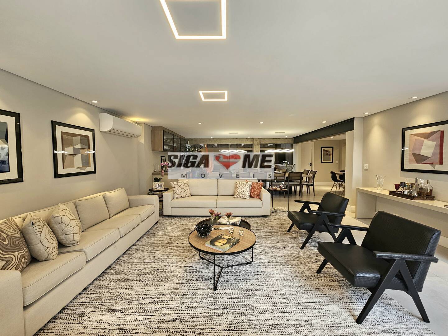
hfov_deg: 106.2
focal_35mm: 13
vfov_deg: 89.9
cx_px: 224
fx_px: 168
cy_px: 168
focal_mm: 2.2
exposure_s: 1/60.2
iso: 100
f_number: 2.2
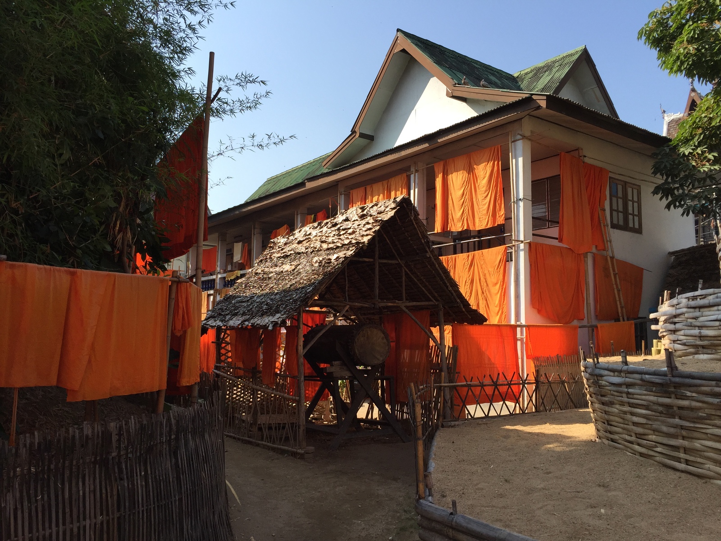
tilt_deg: +6.5
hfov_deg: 61.7
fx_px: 604
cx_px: 360
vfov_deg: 48.2
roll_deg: -1.4
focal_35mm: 29
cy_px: 270
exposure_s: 1/1130
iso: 32
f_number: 2.2
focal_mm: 4.15
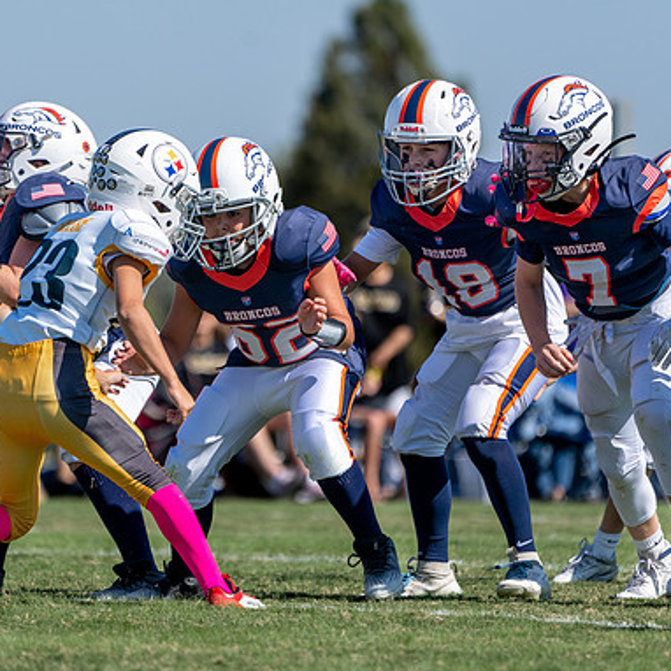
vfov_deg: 3.0
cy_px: 299
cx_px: 234
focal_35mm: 589
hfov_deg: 3.0
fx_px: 12917
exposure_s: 1/1600
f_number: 5.6
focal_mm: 400
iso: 200
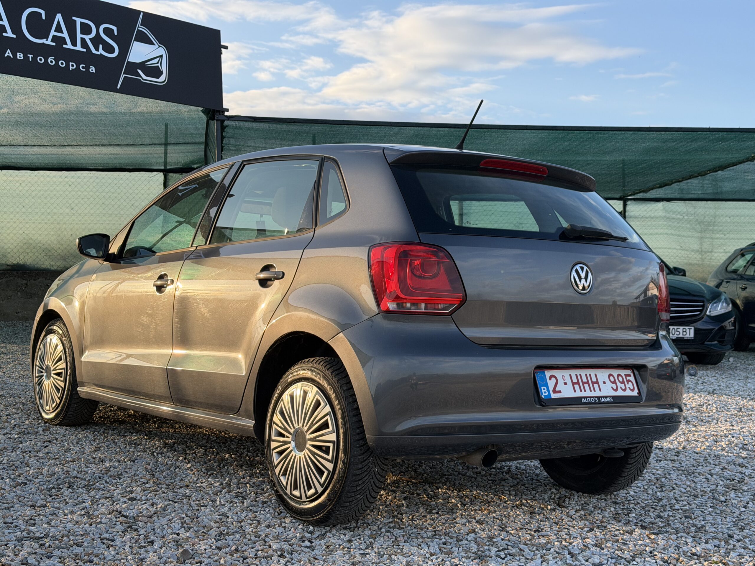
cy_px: 283
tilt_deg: +0.9
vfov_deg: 30.3
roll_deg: +0.6
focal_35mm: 48
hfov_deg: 39.7
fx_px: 1047
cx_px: 378
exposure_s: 1/1642
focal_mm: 6.76
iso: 80
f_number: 1.78
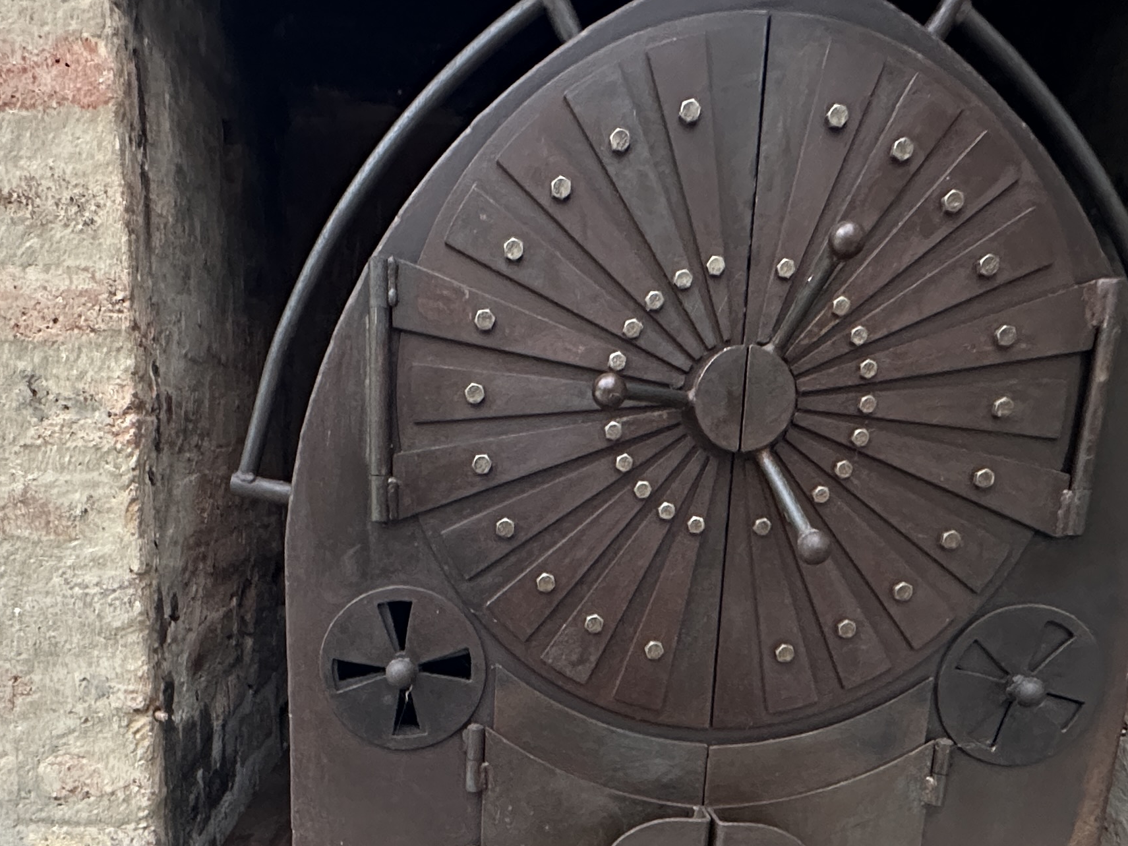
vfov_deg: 40.2
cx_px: 508
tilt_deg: -16.1
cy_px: 739
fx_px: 1075
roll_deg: -1.9
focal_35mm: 33
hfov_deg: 55.3
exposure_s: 1/60
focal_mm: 2.22
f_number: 2.2
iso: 640
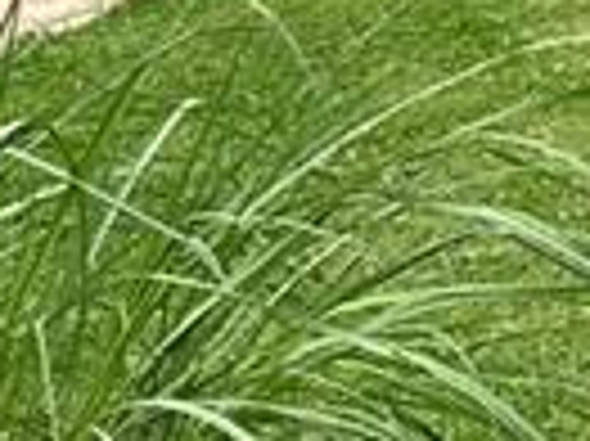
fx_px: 3457
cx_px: 1964
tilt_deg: +2.4
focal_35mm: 203
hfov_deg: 7.9
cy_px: -846
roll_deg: +0.6
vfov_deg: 6.7
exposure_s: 1/1468
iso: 50
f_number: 1.5
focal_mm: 5.7
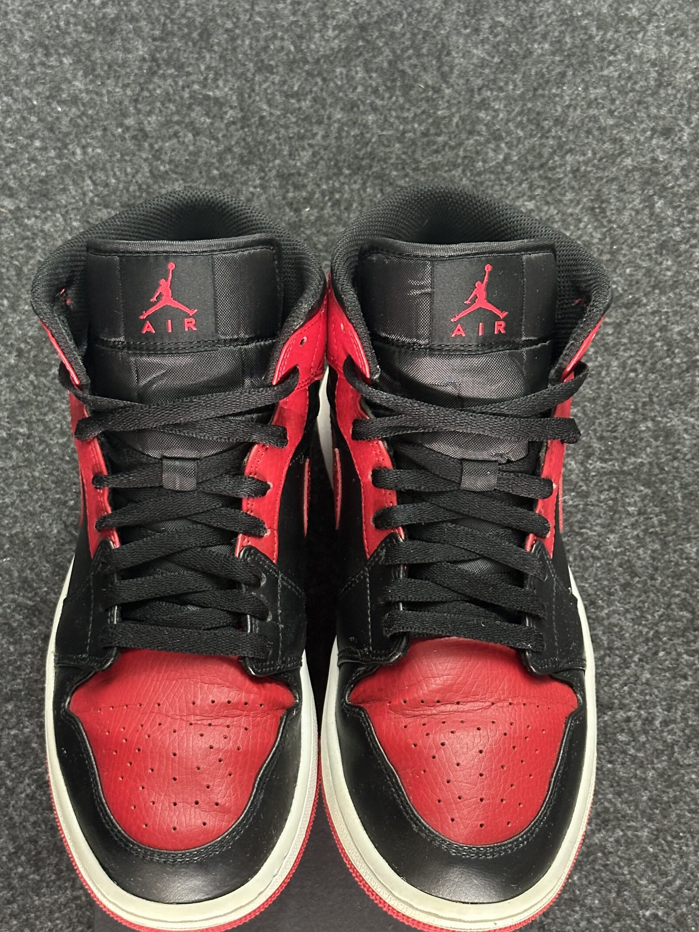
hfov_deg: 25.2
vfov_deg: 33.2
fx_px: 1562
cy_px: 545
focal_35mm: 58
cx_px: 311
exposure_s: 1/25
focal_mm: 6.86
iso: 500
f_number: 1.78
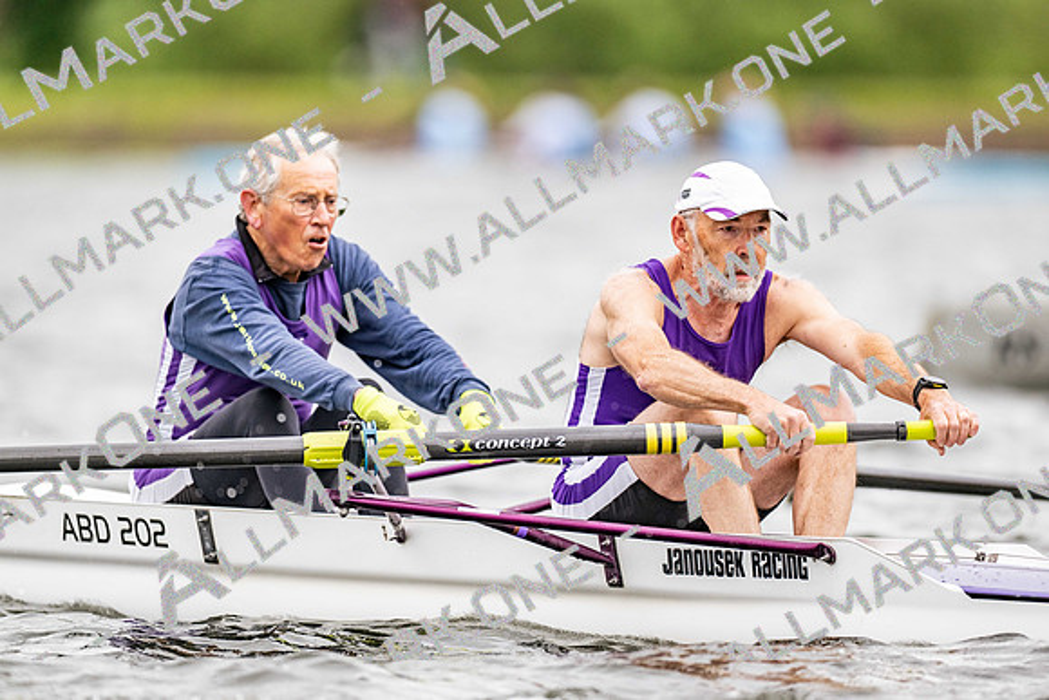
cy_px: 350
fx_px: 17487
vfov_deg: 2.3
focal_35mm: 600
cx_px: 524
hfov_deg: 3.4
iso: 900
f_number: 4
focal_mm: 600
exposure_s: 1/2500
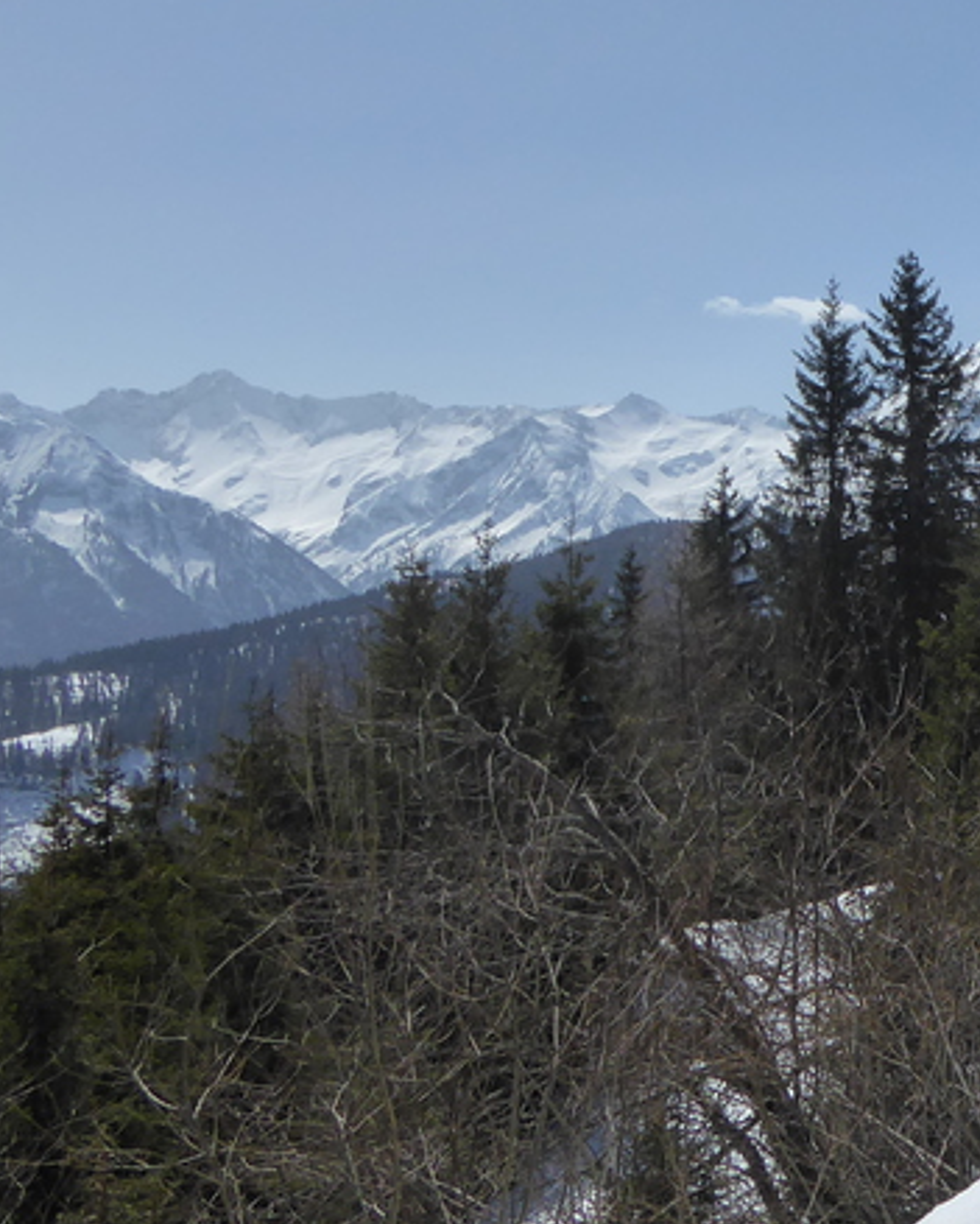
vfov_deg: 33.0
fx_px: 2064
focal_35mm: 57
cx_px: 1268
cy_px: 562
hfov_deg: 23.6
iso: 125
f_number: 4
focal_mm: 4.3
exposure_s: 1/1600
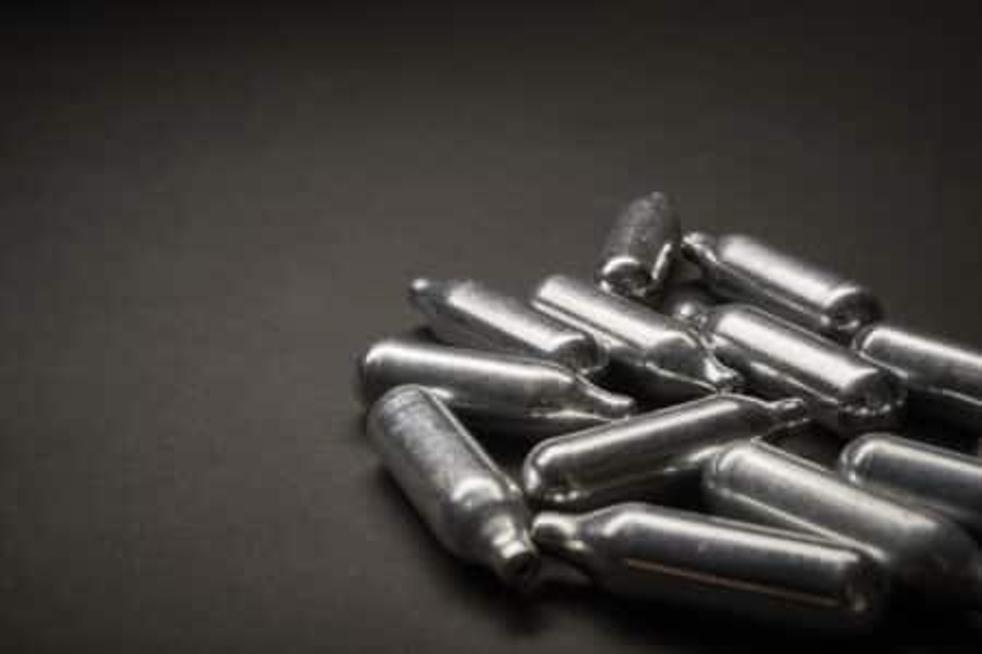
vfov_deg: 27.0
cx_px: 491
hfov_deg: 39.6
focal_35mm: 50
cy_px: 327
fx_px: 1364
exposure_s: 1/500
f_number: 11
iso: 200
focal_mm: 50
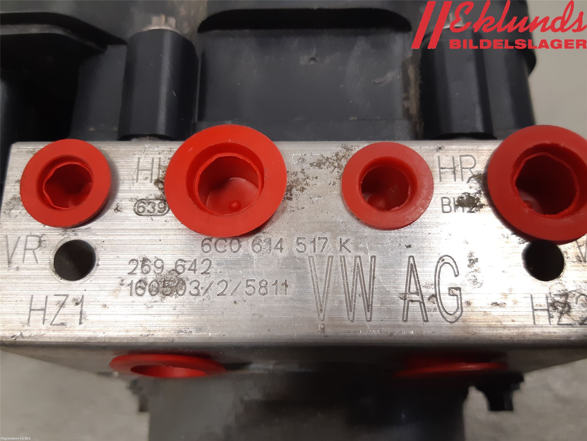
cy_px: 220
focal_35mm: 26
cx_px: 294
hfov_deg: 67.3
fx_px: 441
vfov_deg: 53.1
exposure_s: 1/50
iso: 80
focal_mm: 3.93
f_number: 1.7
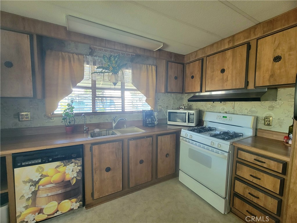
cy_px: 112
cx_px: 148
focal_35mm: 13
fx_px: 112
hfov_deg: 106.2
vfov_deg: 89.9
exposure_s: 1/60.2
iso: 250
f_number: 2.2
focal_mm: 2.2
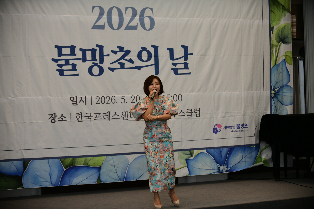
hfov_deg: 24.8
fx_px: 715
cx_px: 157
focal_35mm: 82
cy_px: 104
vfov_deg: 16.7
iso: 1600
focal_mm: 82
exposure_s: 1/200
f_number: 2.8
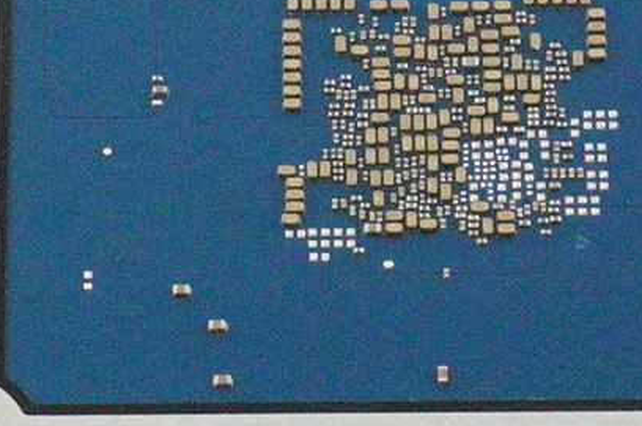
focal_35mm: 248
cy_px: -38
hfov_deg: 8.3
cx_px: 272
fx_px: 4418
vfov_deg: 5.5
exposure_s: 1/320
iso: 6400
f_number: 5.6
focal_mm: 27
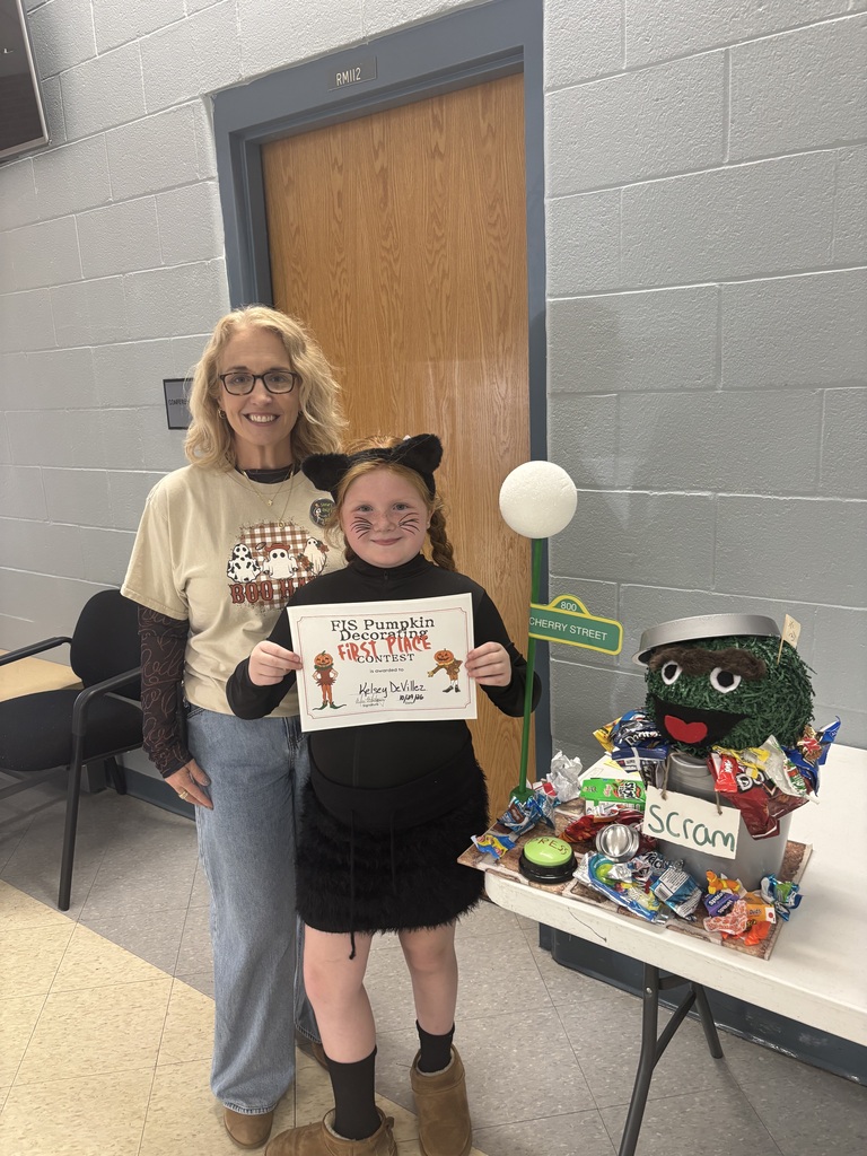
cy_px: 578
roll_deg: +0.9
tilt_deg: -11.1
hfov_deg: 53.1
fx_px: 868
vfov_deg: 67.3
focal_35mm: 26
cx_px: 434
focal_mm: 5.96
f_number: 1.6
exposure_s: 1/60
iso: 160
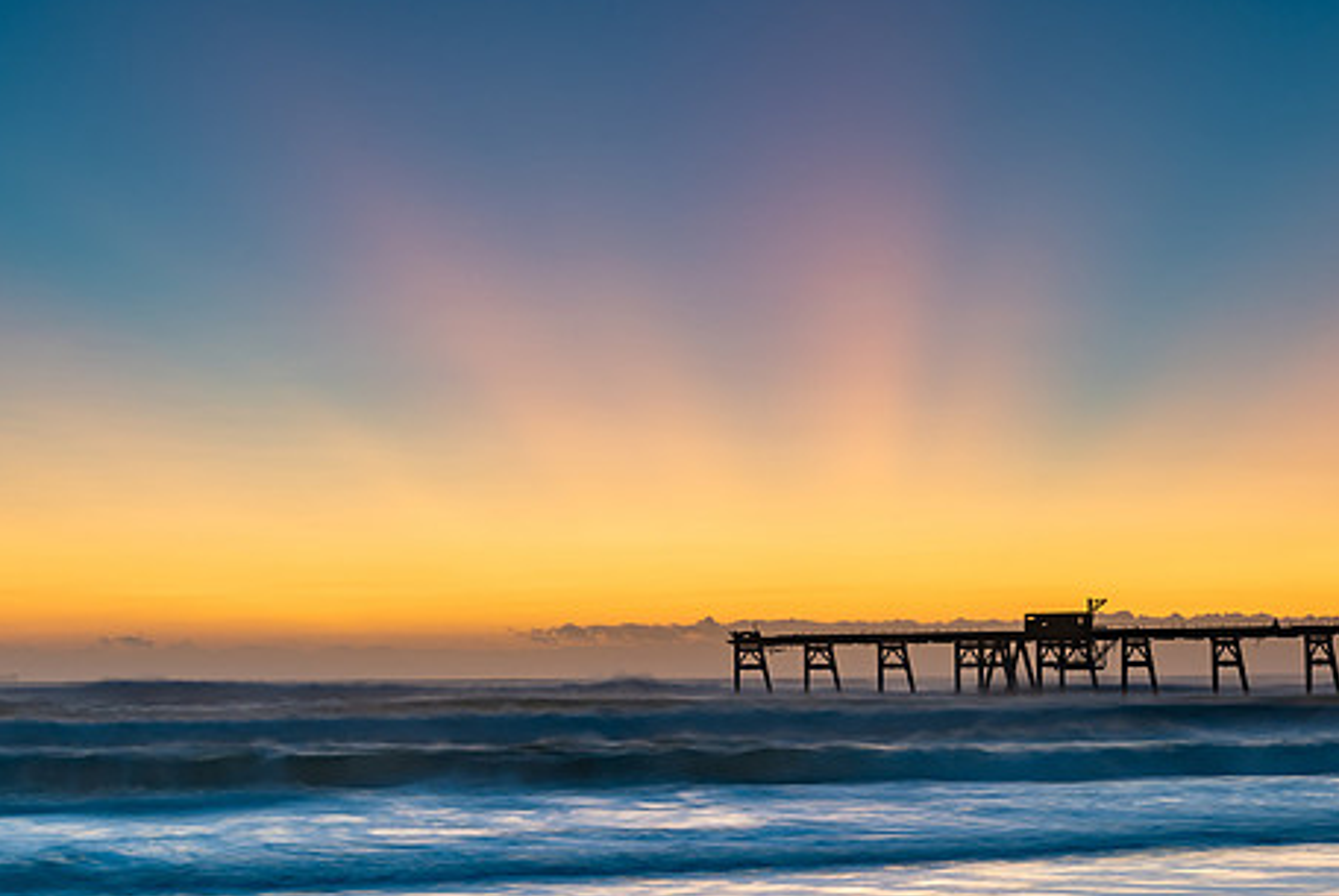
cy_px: 489
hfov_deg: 28.8
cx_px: 772
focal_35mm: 70
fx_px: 2606
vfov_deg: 19.5
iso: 100
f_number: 9
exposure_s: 2.5
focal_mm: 55
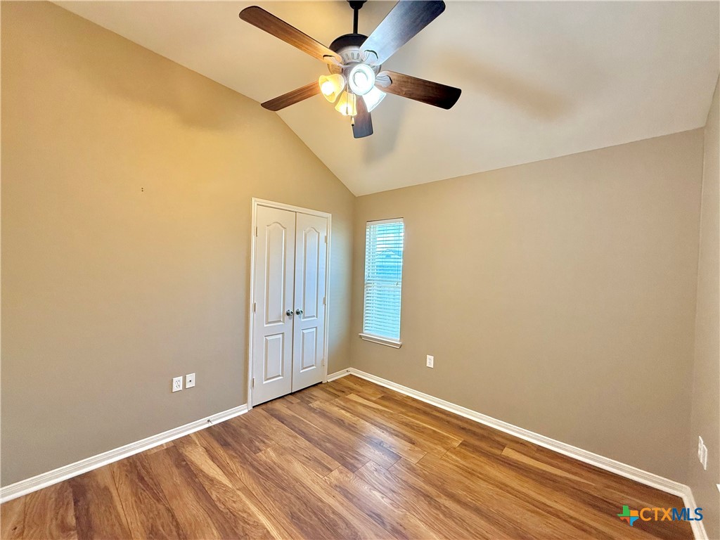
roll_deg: -1.8
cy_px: 270
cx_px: 360
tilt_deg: -0.4
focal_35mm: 14
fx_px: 291
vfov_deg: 85.7
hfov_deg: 102.1
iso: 250
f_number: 2.2
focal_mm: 2.22
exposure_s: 1/120
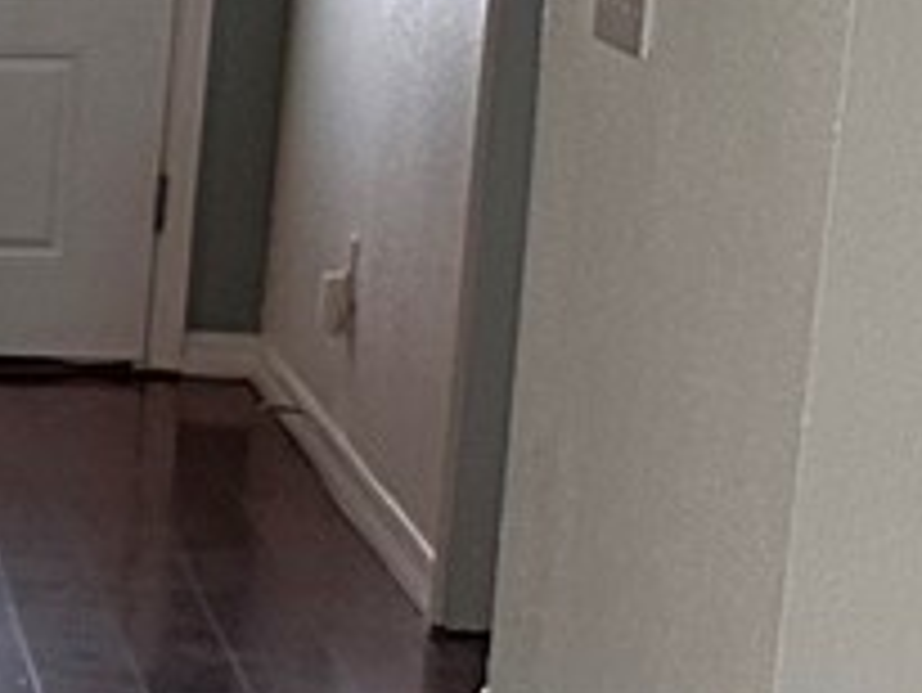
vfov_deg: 7.9
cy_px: 792
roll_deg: -0.3
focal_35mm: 187
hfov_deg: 9.2
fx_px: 4984
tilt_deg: -12.9
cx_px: -1448
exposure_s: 1/60
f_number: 1.78
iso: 250
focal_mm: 6.86
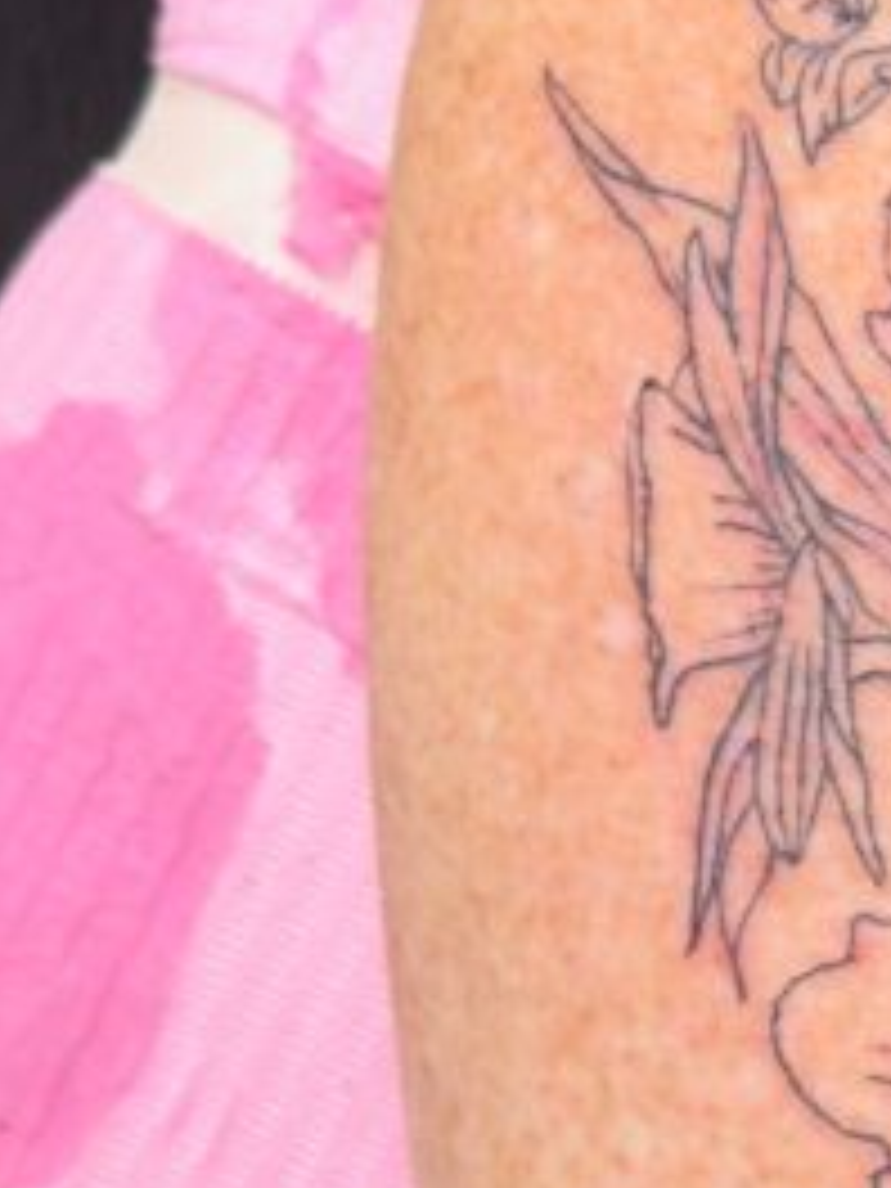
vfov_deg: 17.1
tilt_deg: -68.0
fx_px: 3947
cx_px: 1454
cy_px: 749
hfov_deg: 12.1
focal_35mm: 115
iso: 50
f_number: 1.78
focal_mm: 6.76
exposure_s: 1/185
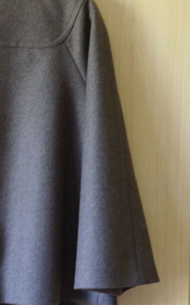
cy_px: 208
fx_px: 848
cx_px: -50
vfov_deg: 20.3
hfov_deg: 12.4
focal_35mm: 102
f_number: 4.5
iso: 1600
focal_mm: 27
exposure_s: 1/30
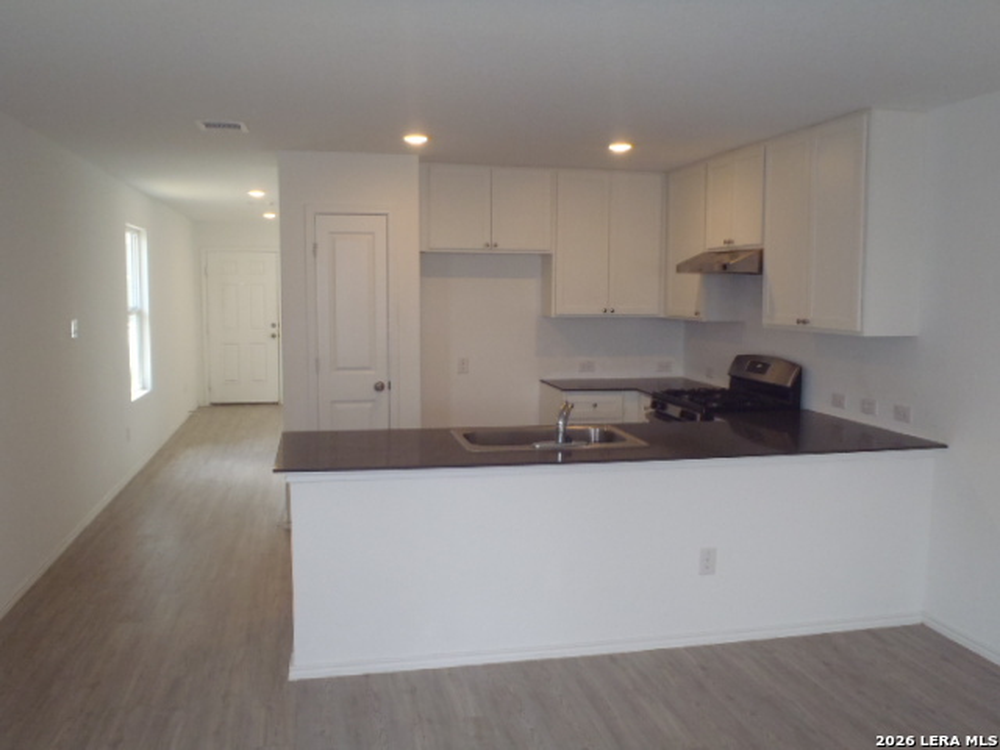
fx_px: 809
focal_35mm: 28
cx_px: 500
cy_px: 375
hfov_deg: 63.4
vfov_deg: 49.7
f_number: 3.9
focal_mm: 5
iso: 250
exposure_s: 1/80
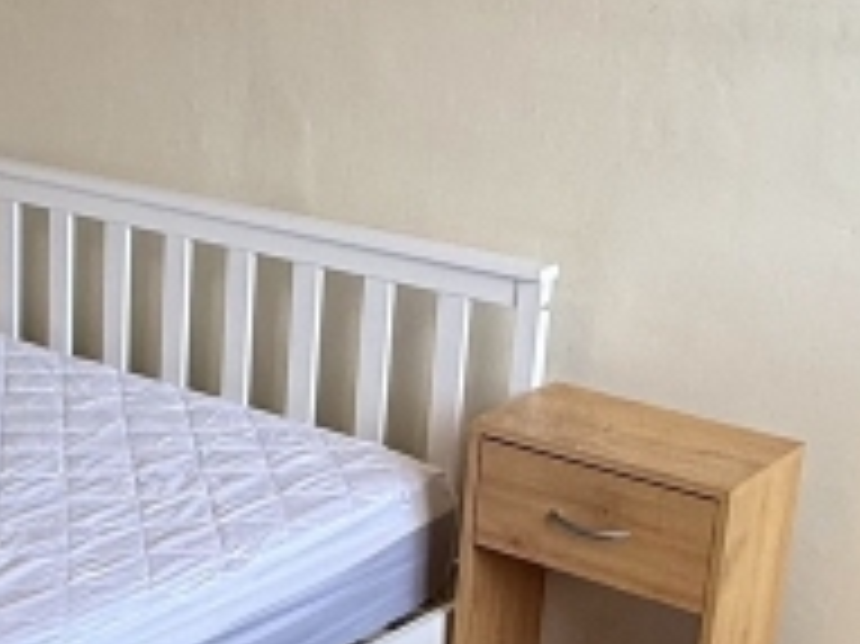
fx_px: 1862
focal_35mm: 75
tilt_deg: -16.8
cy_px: 410
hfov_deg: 25.6
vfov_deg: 19.6
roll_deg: -3.7
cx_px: 171
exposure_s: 1/99
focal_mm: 2.22
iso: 64
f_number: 2.2
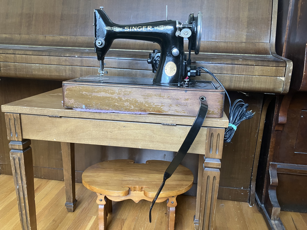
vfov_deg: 49.7
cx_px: 154
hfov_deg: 63.4
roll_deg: -1.8
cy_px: 115
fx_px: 248
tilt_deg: -13.0
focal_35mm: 28
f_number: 1.8
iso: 200
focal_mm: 3.99
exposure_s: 1/60
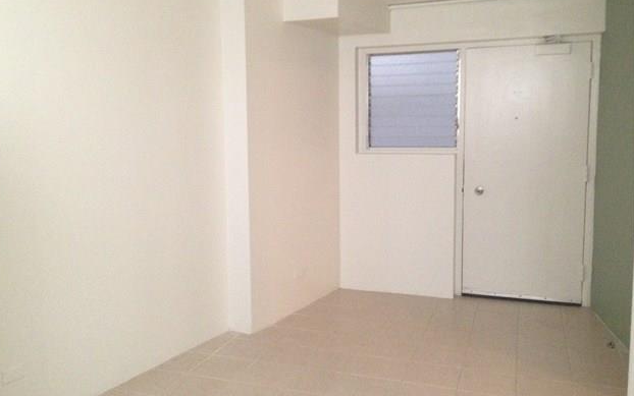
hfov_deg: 54.0
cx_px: 310
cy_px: 184
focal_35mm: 36
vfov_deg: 35.3
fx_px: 622
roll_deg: +1.9
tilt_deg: -6.2
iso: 400
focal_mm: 4.12
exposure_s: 1/15
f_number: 2.4
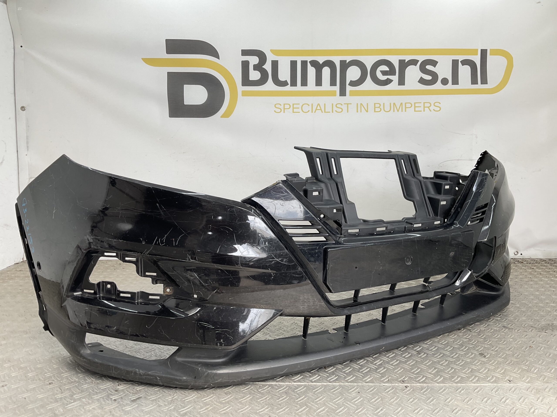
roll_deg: -2.1
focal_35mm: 29
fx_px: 467
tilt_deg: -8.9
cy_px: 208
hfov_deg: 61.7
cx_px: 278
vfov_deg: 48.2
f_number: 1.8
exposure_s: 1/129
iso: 16
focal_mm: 3
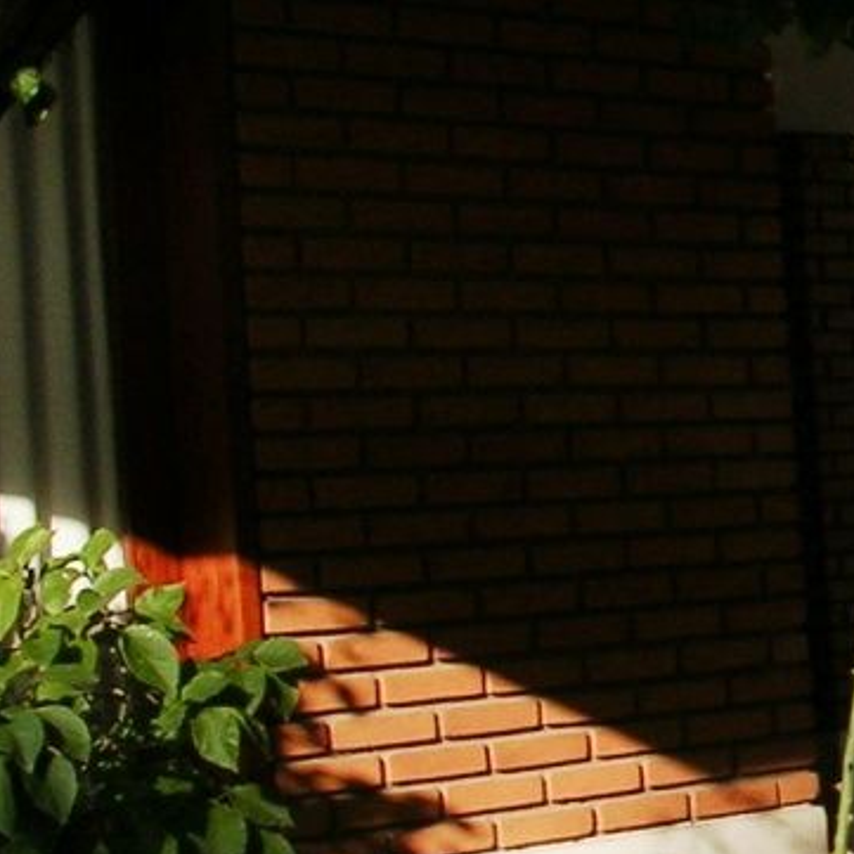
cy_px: 376
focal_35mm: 119
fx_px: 3321
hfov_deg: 13.4
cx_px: 1471
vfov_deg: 14.6
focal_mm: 5.8
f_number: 5.6
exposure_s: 1/170
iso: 50
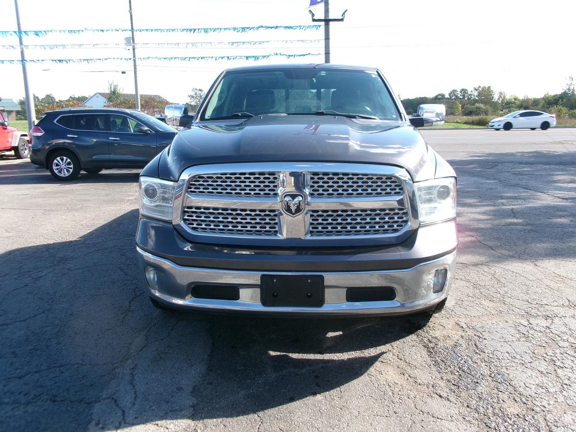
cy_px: 216
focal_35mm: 28
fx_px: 466
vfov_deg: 49.7
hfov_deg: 63.4
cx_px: 288
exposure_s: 1/180
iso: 100
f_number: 3.9
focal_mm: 5.1
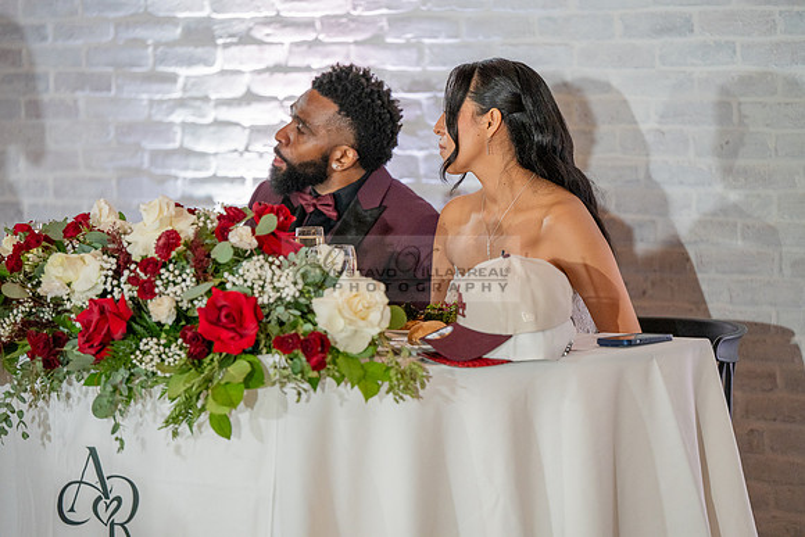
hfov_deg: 13.7
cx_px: 402
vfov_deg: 9.2
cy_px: 268
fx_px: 3355
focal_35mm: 150
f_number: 2.8
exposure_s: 1/320
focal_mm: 150
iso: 1600
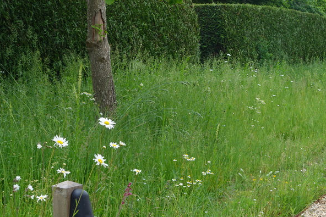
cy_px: 158
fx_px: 797
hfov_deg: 22.8
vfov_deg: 15.5
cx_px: 256
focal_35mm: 88
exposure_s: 1/160
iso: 125
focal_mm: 18
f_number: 5.6
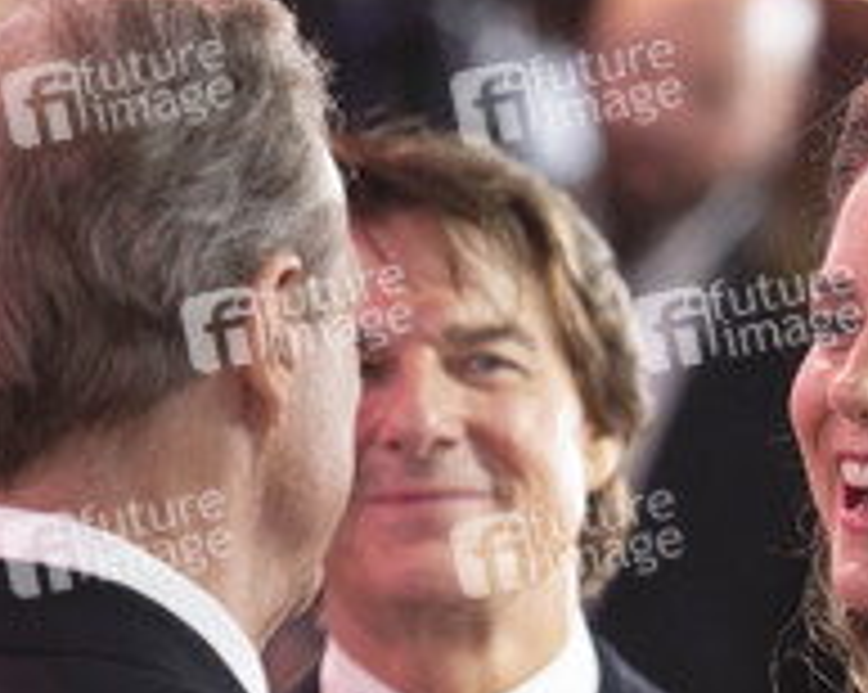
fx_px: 19171
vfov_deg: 2.1
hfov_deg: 2.6
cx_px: 702
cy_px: 713
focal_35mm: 747
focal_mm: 290
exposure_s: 1/250
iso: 1600
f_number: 5.6
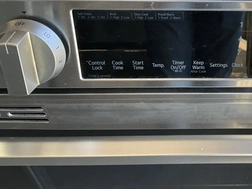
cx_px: 192
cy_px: 53
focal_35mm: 46
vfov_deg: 31.1
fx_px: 335
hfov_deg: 40.0
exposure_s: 1/60
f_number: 1.8
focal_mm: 3
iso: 50
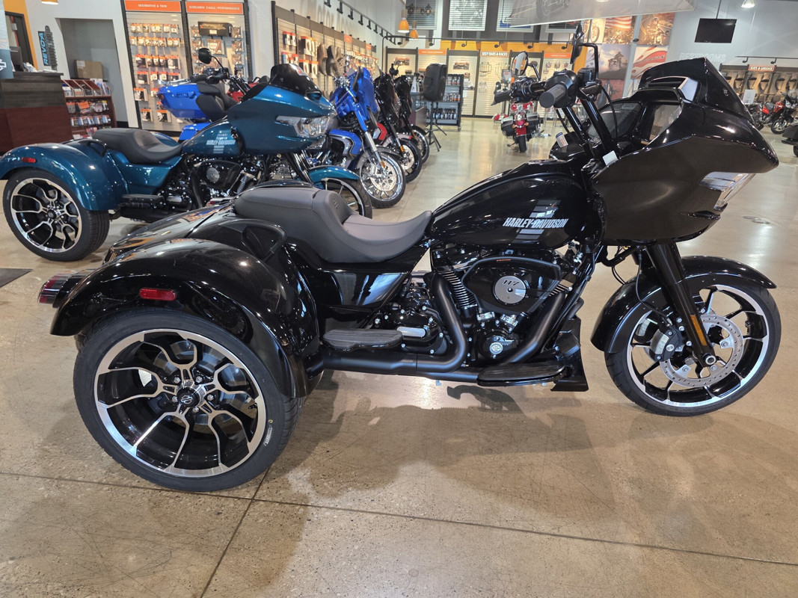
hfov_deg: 73.9
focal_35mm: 23
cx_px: 399
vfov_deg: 58.9
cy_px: 299
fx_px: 530
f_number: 1.7
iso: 500
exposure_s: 1/120
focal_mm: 6.3
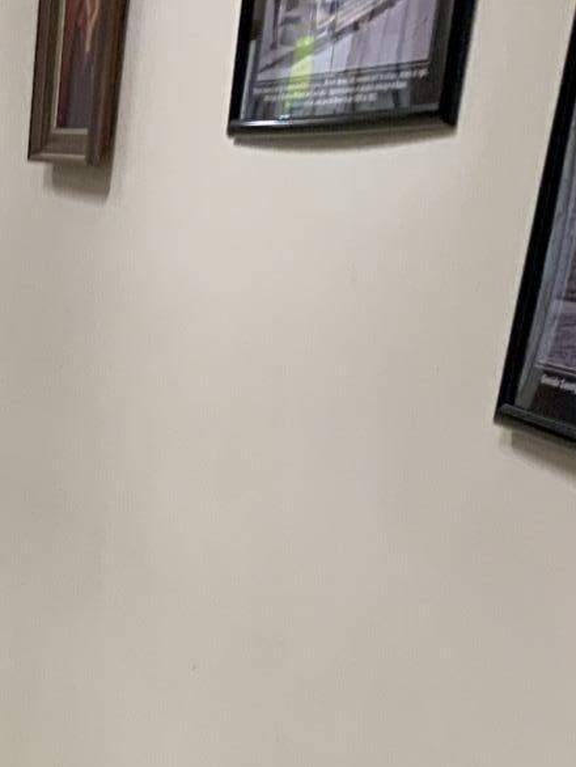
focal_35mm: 95
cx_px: -314
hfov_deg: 14.4
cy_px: 1192
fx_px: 2106
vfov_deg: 18.1
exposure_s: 1/60
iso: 64
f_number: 1.8
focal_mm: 3
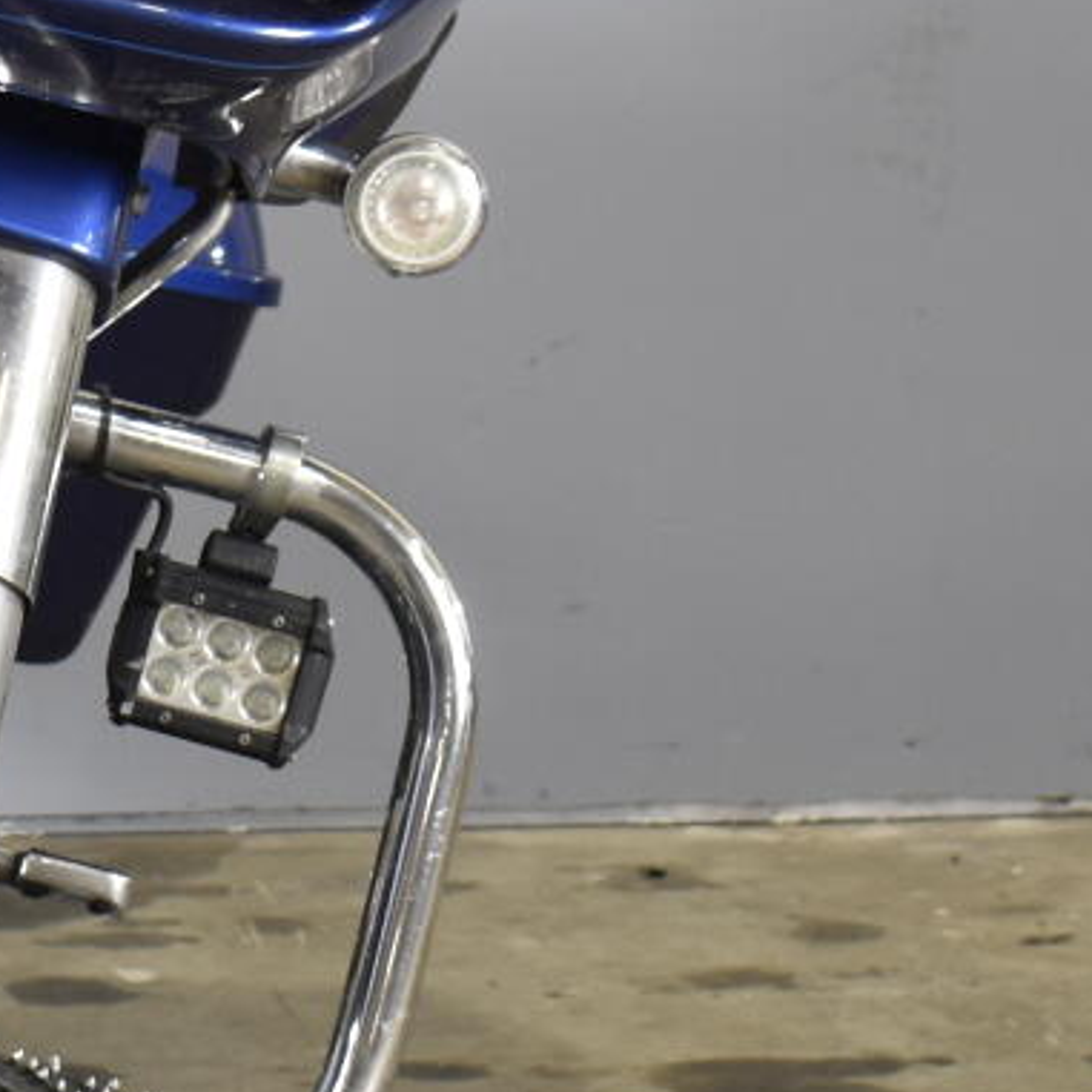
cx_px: -685
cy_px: 268
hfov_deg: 9.7
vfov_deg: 10.0
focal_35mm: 174
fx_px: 6210
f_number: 4
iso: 400
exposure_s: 1/25
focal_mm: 26
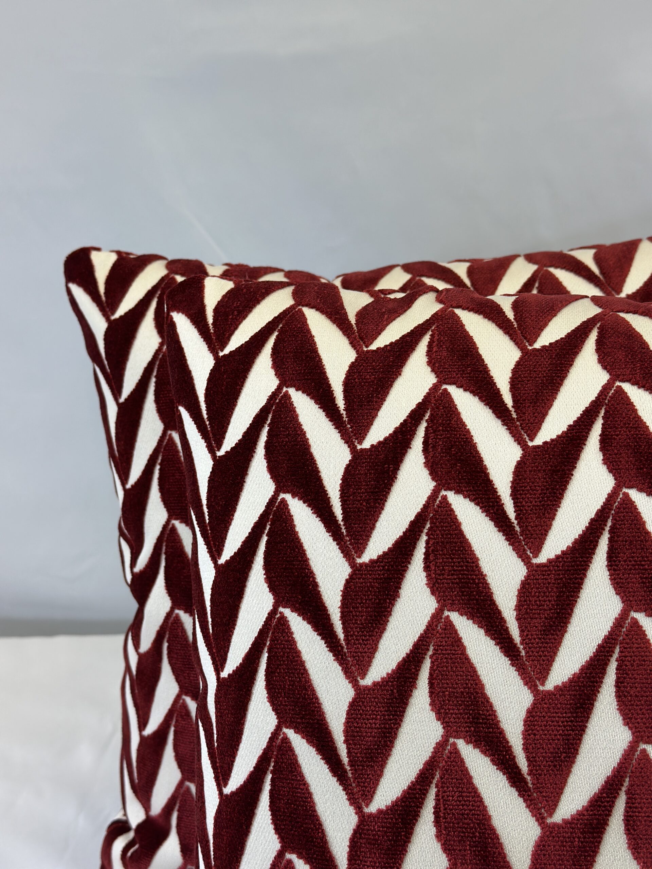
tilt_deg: -12.6
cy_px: 434
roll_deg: +2.9
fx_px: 1205
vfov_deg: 39.7
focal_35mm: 48
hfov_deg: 30.3
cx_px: 326
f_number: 1.78
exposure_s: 1/240
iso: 80
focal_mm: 6.86
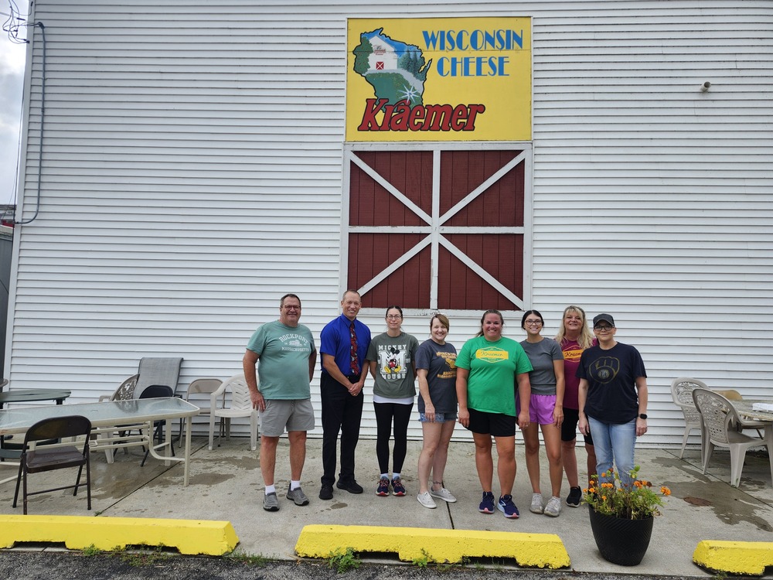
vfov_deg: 58.9
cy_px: 290
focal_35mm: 23
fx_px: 514
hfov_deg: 73.9
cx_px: 386
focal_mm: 5.54
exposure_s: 1/664
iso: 25
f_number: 1.8
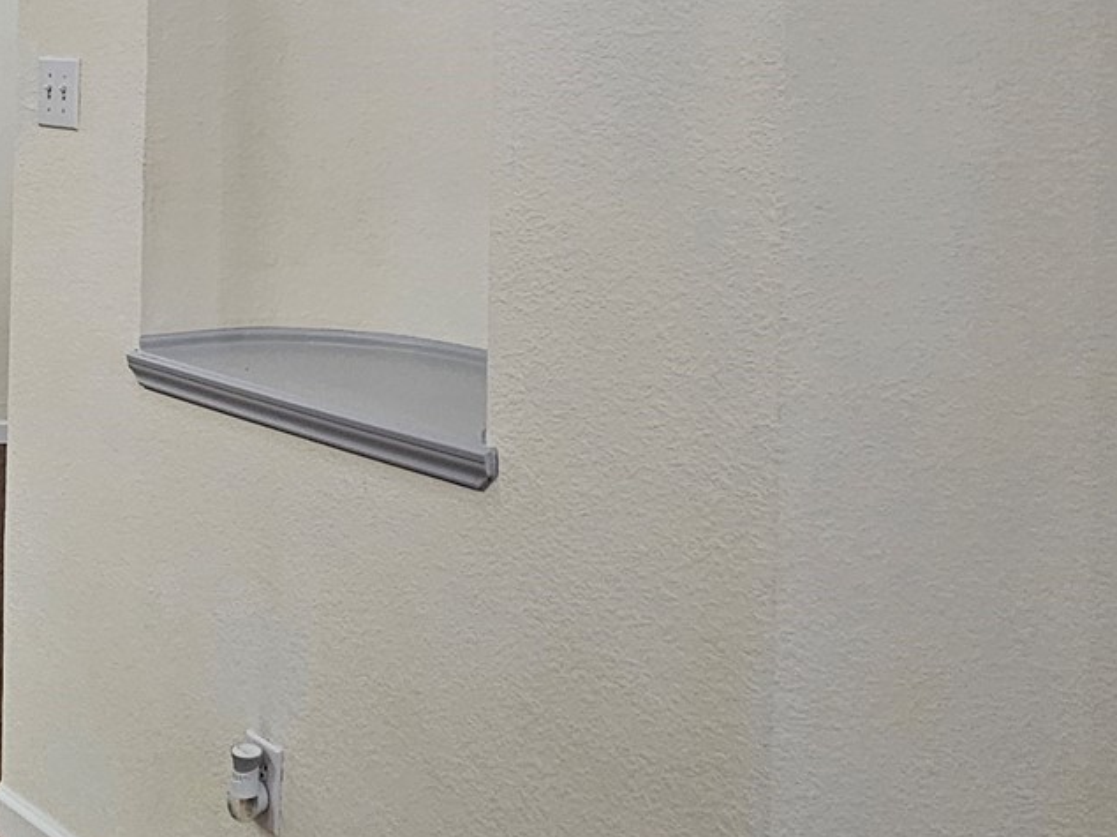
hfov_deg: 43.0
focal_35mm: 42
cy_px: 67
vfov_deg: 32.4
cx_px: 245
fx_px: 1355
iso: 200
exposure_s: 1/60
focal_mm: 2.2
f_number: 2.2
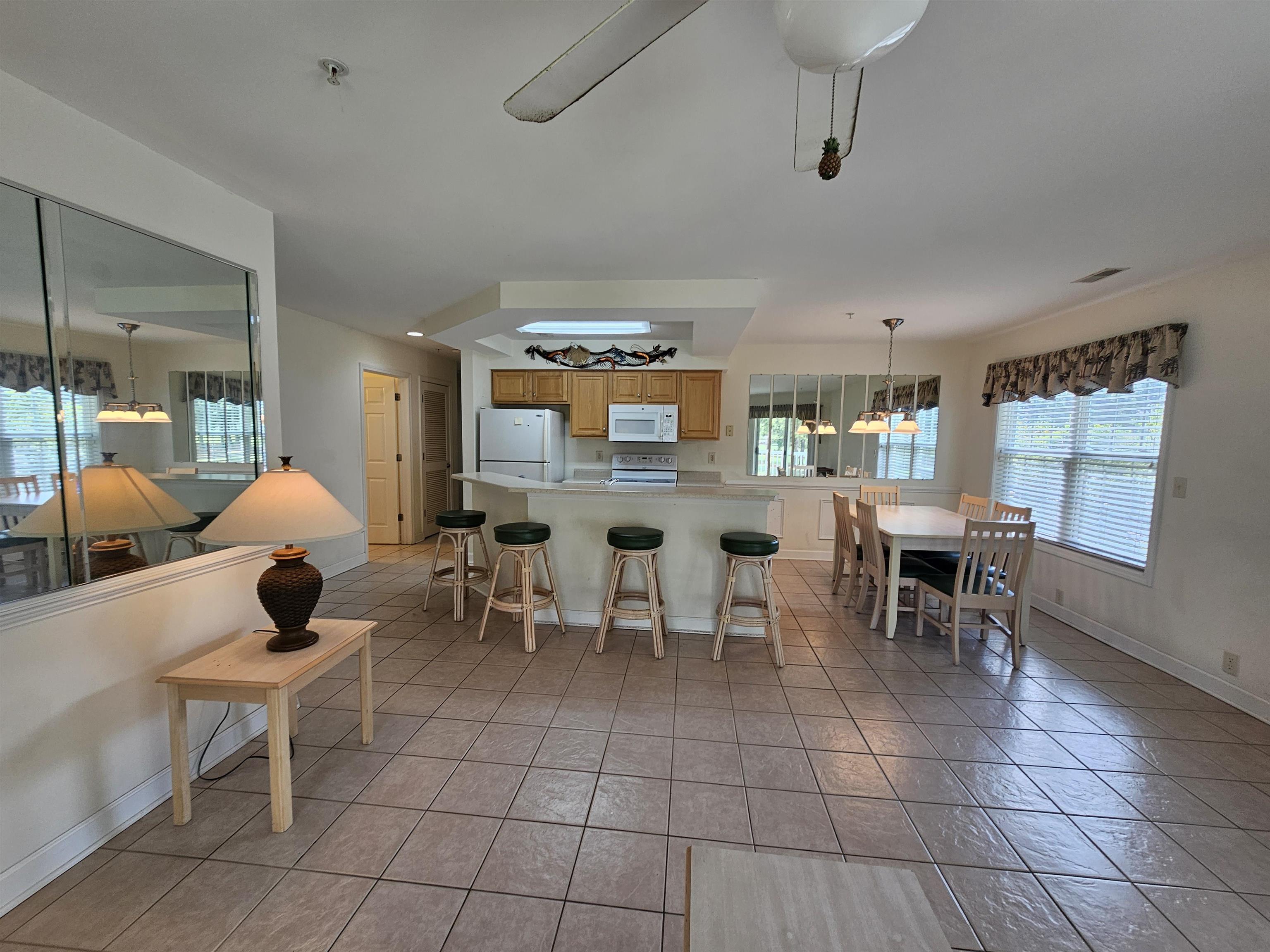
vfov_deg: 89.9
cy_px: 476
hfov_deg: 106.2
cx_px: 635
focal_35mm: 13
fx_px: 477
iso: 50
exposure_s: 1/60
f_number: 2.2
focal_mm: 2.2
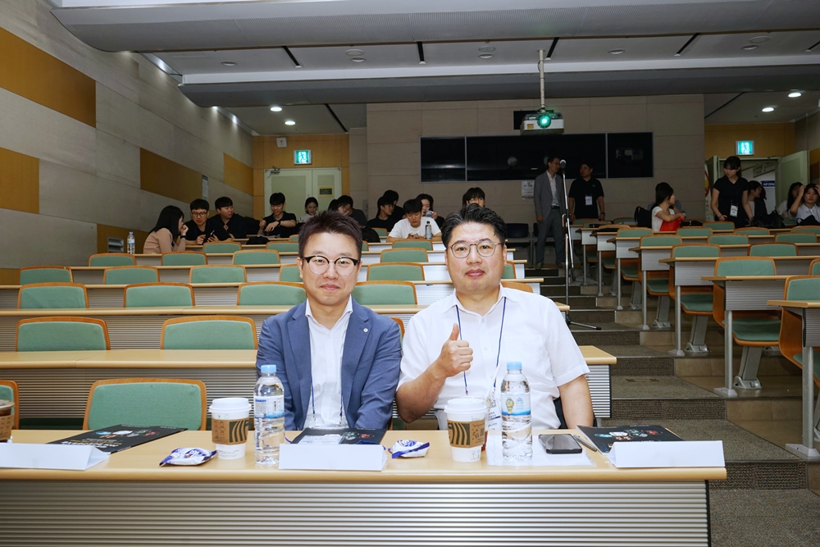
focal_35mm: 32
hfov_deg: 58.7
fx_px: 729
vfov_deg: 41.1
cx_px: 410
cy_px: 274
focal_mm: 32
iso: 400
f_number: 8
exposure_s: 1/100
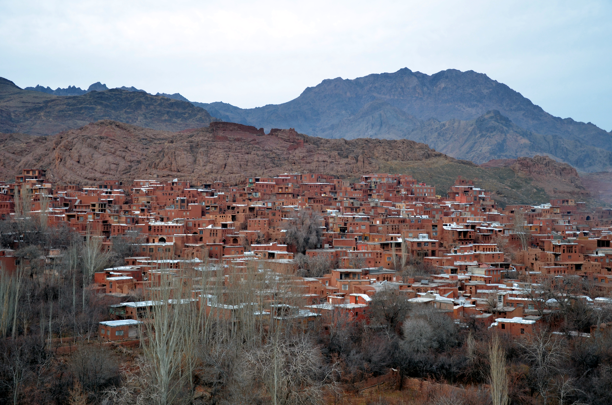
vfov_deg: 28.0
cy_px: 202
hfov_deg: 41.2
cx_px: 306
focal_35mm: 48
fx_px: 814
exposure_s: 1/125
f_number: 5.6
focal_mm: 32
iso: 400
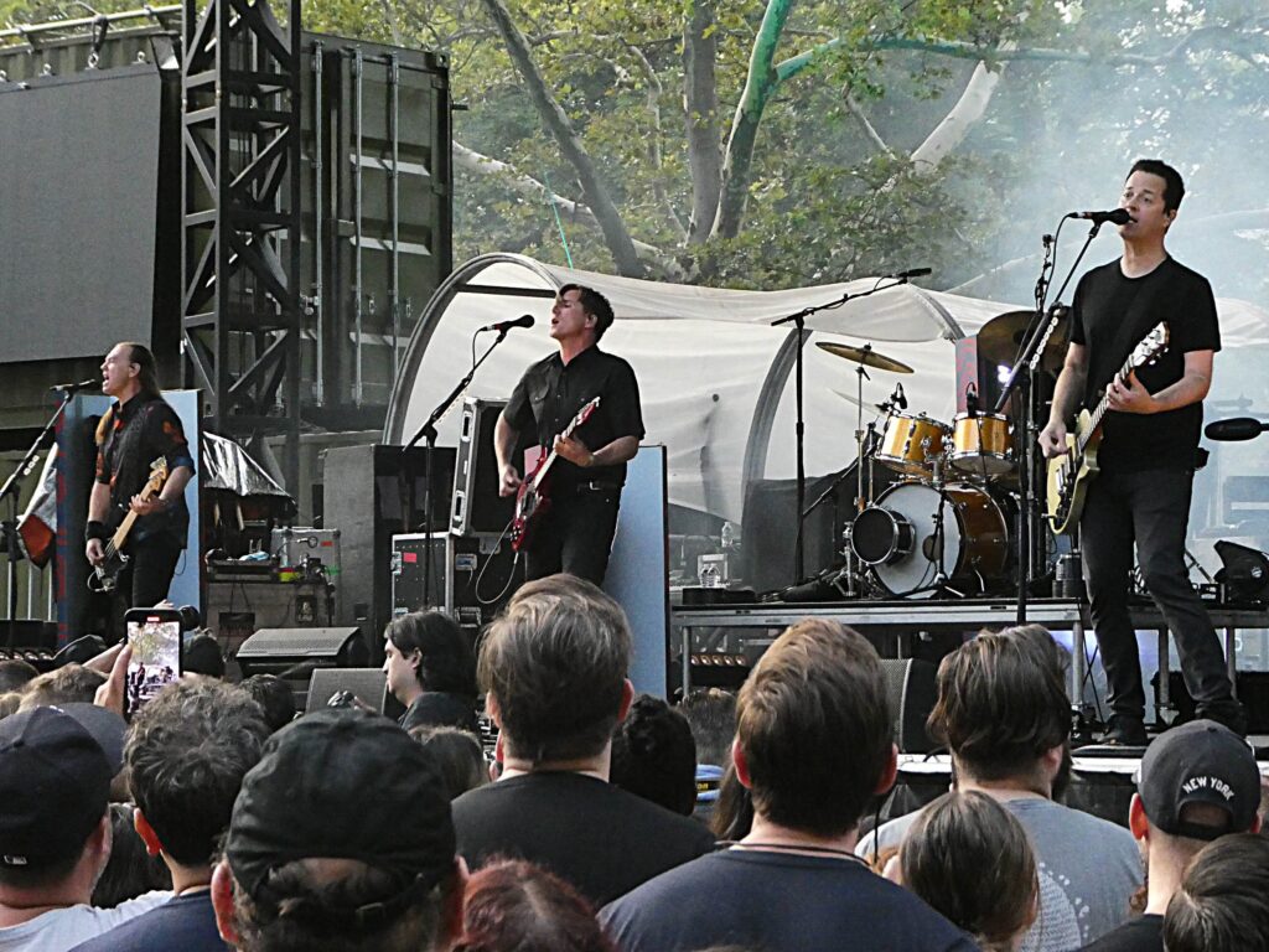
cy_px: 476
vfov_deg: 12.9
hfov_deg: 17.1
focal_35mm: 115
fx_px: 4216
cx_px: 634
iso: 1600
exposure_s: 1/160
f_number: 5.1
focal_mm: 20.6
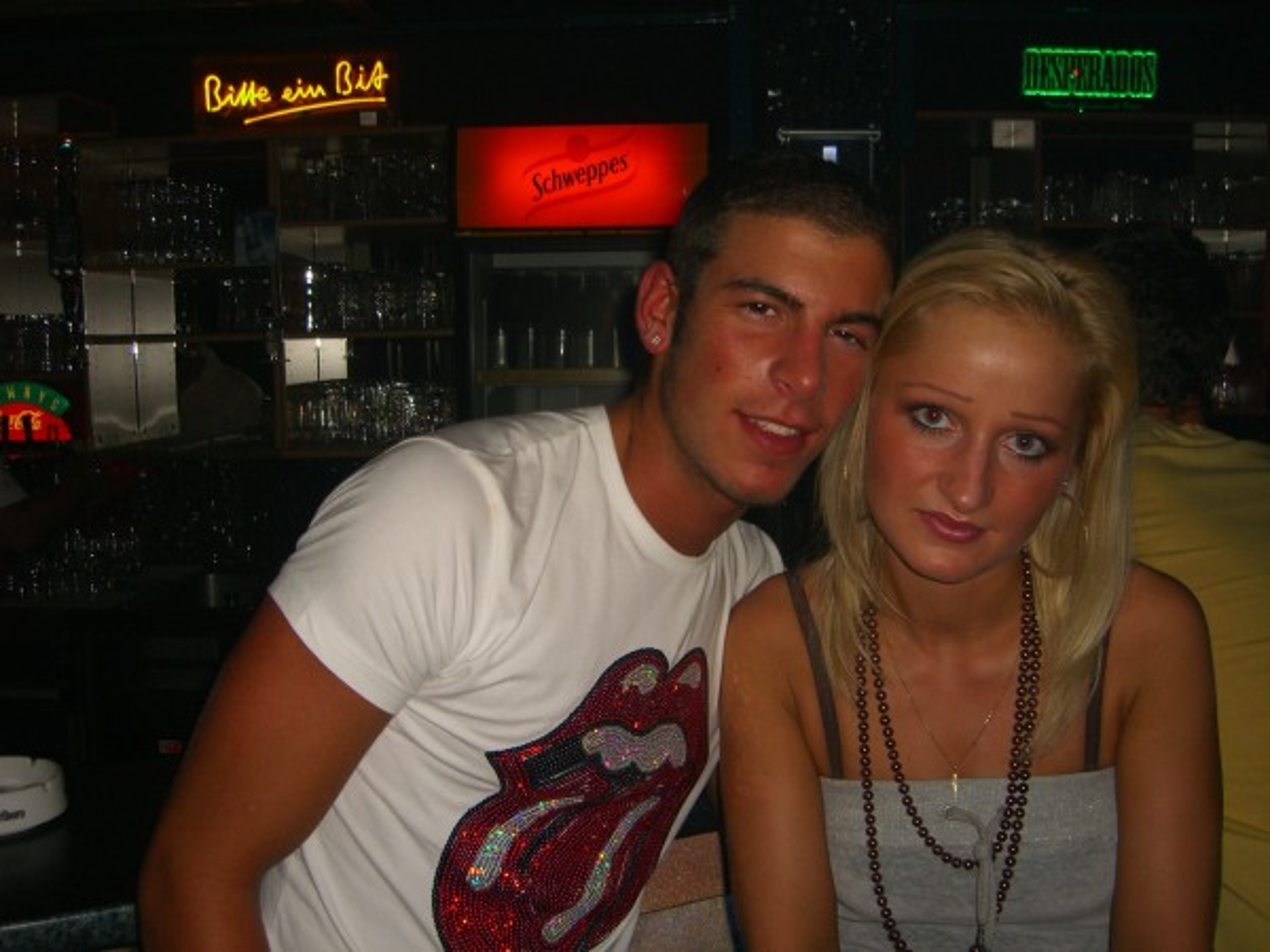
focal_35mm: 38
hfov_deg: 49.0
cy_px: 476
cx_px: 635
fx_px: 1394
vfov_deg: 37.7
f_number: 2.8
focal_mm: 7.9
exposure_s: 1/60
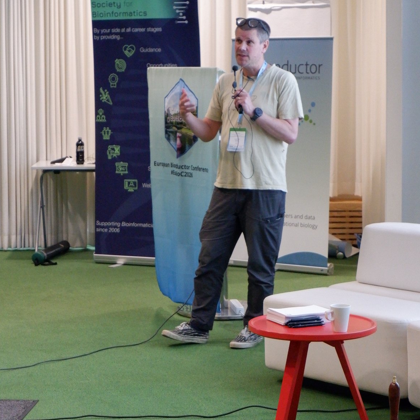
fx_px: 1359
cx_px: 190
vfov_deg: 17.6
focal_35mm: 99
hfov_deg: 17.6
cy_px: 192
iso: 5000
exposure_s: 1/100
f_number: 5.6
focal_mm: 45
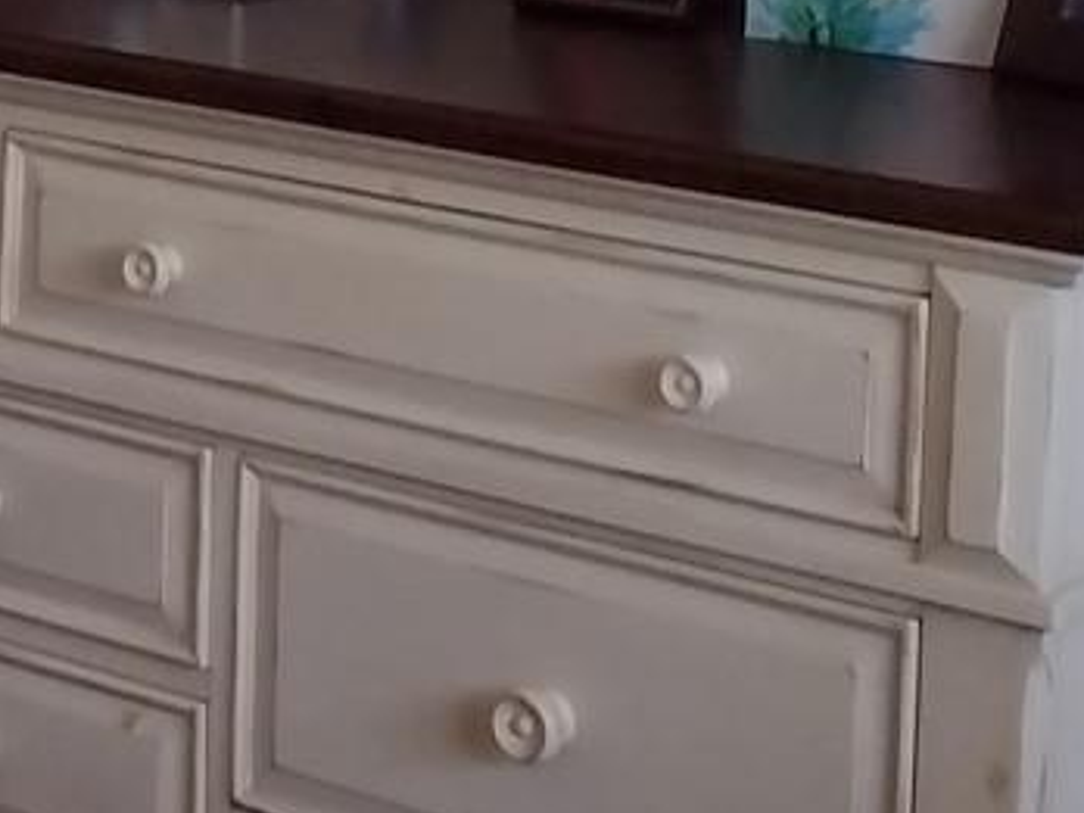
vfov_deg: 9.3
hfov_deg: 11.9
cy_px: -19
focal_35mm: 159
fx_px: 4979
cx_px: -502
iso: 149
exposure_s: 1/40
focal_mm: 4.71
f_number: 1.7
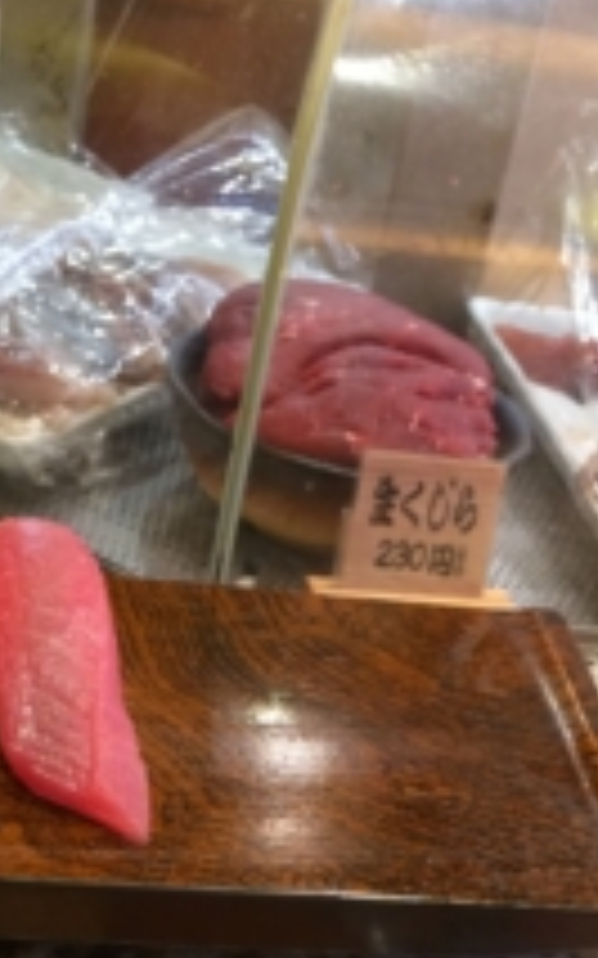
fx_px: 1696
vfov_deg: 29.8
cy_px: 918
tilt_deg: -39.3
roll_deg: -10.1
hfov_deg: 20.0
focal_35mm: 65
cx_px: 292
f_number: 2.2
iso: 125
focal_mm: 4.15
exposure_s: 1/30
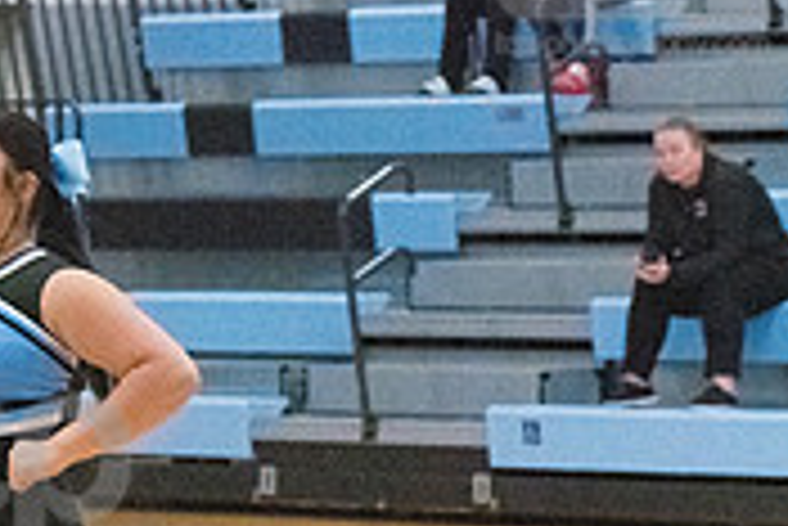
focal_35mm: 314
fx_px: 6879
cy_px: 519
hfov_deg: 6.5
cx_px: -5
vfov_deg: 4.4
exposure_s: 1/1250
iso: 10000
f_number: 5
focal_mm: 95
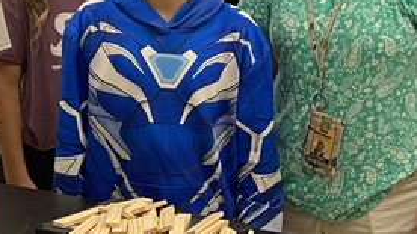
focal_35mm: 105
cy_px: 75
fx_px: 1161
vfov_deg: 11.5
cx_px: 328
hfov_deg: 20.2
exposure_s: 1/60
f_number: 1.8
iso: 160
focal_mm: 4.25
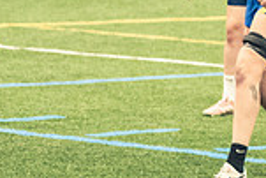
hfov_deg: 4.8
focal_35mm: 430
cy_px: -19
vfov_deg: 3.2
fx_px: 3180
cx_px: 238
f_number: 2.8
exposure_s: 1/500
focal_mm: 75
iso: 12800
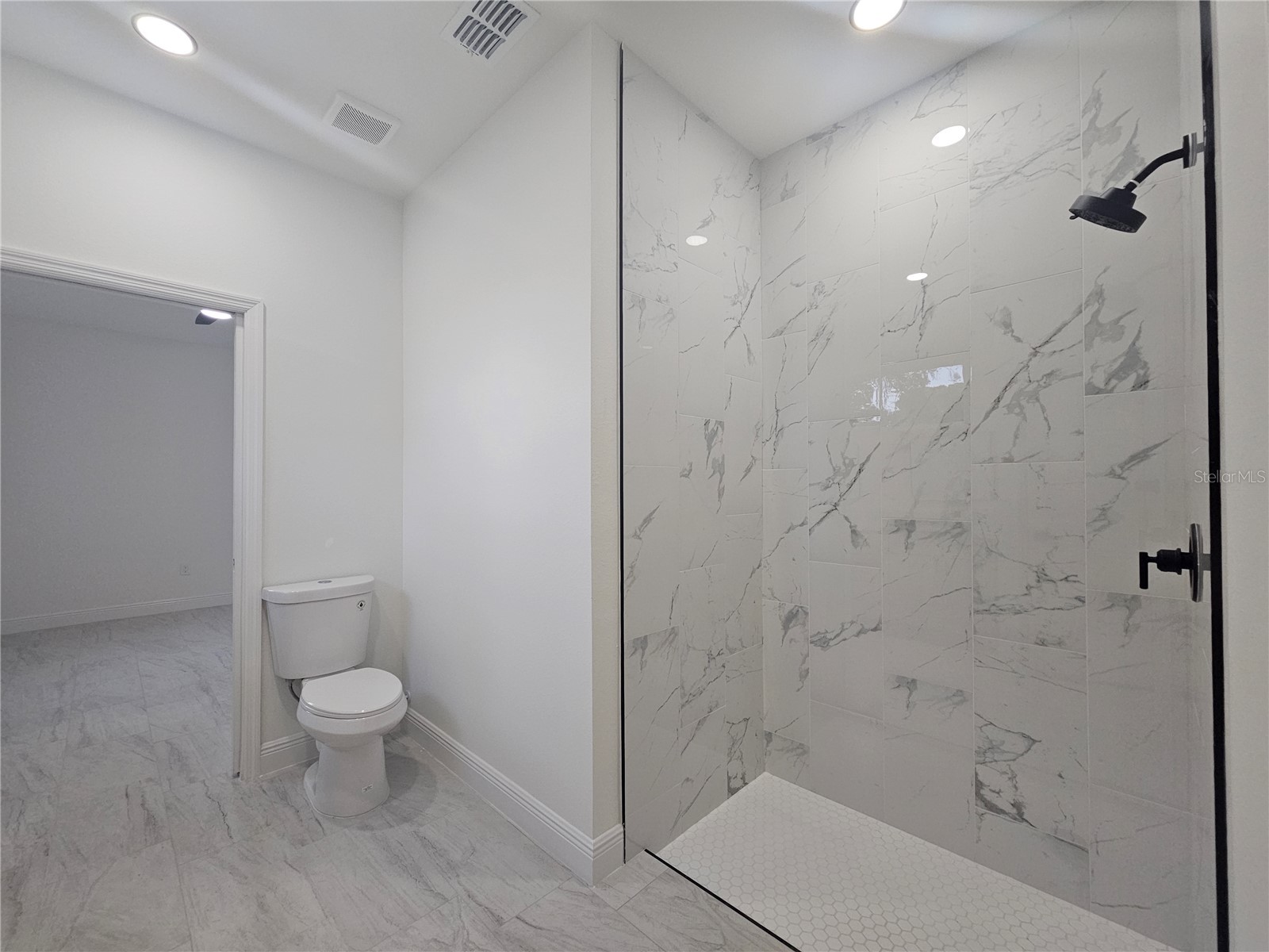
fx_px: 477
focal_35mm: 13
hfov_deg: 106.2
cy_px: 476
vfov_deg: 89.9
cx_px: 634
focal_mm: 2.2
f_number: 2.2
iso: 200
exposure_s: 1/100
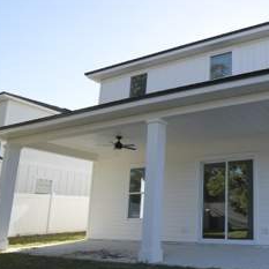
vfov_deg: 56.9
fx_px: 246
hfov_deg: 48.7
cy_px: 162
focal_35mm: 28
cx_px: 260
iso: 125
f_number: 5
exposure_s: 1/250
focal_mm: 11
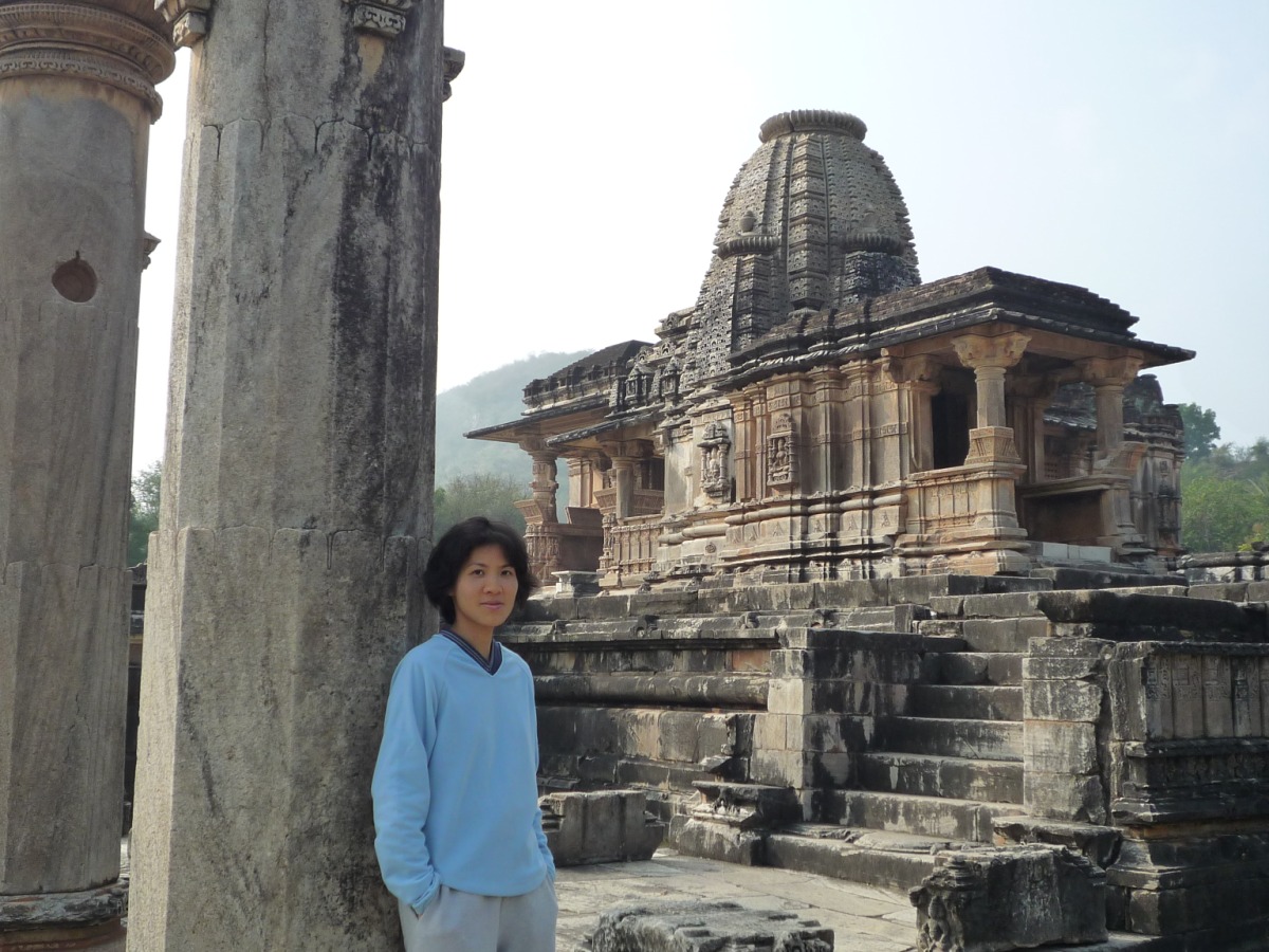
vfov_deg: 33.6
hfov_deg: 43.9
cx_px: 634
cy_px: 476
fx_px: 1576
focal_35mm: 43
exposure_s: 1/800
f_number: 3.8
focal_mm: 6.3
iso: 160
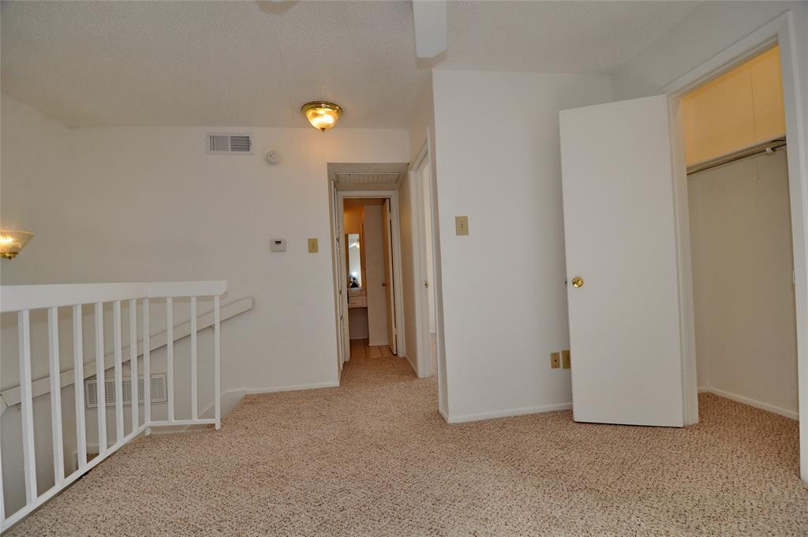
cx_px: 404
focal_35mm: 15
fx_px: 336
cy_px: 268
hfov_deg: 100.5
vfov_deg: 77.2
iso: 220
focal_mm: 10
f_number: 5.6
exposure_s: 1/125
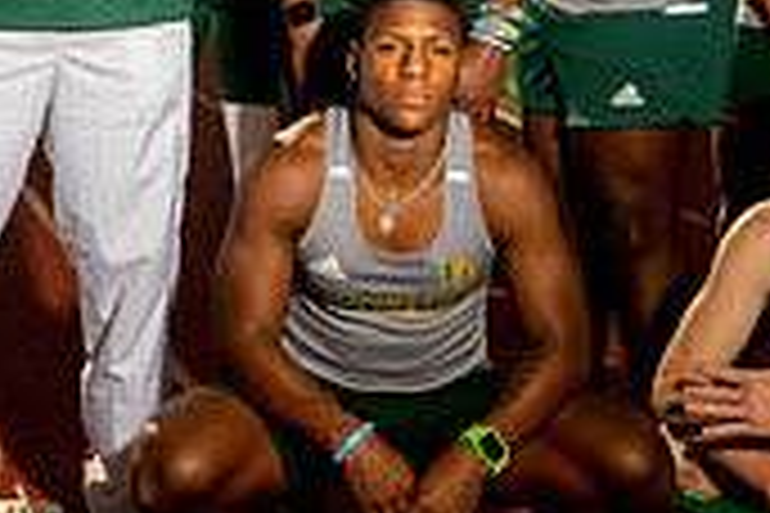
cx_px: 63
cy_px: 65
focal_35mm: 102
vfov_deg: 13.3
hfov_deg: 19.6
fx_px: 2181
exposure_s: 1/250
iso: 250
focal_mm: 30
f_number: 4
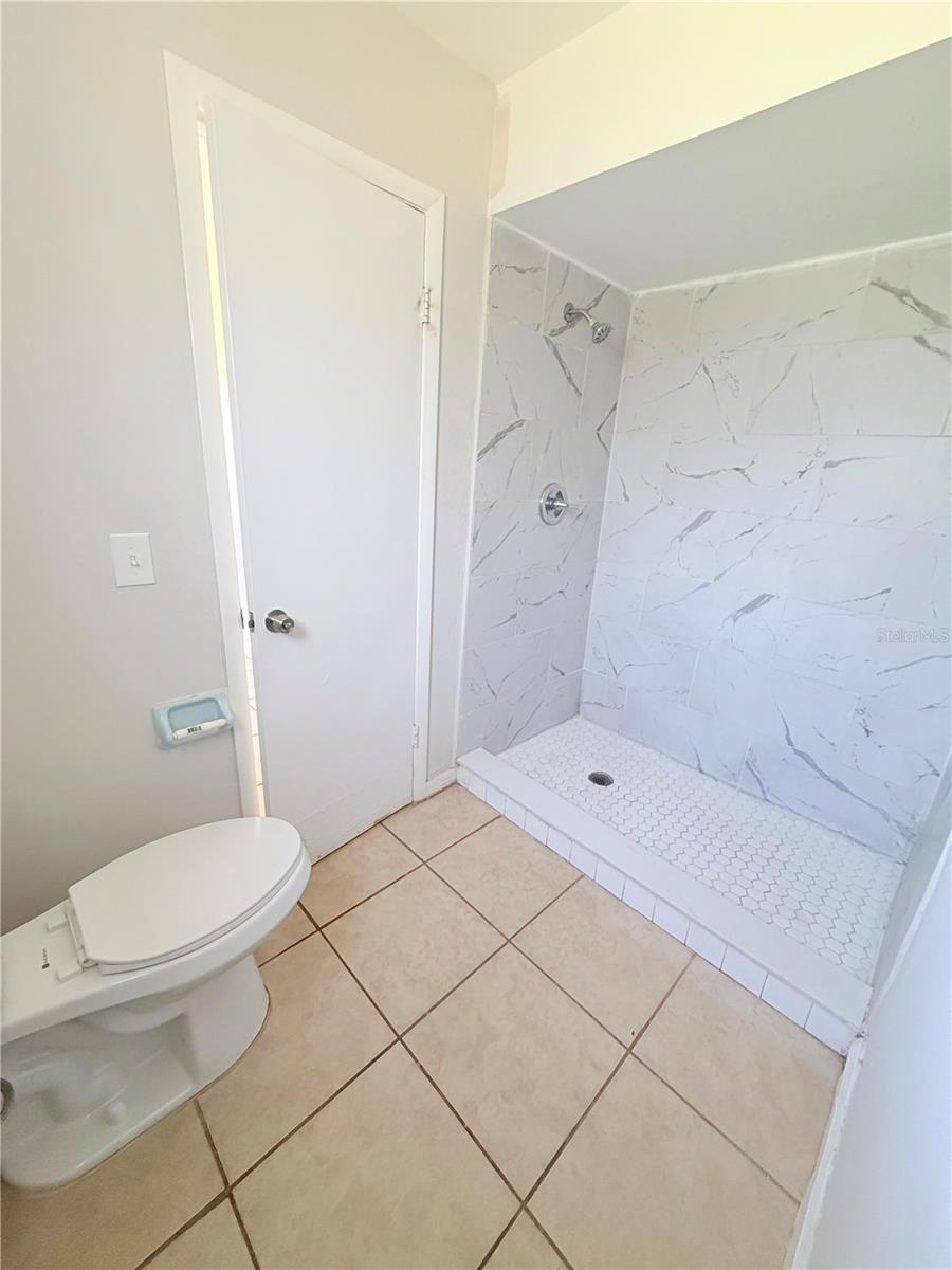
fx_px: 513
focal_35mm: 14
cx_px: 476
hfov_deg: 85.7
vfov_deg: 102.1
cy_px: 635
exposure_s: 1/74
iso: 320
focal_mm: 2.22
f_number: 2.2
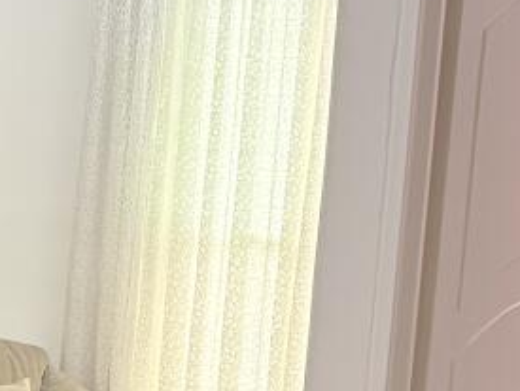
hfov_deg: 12.3
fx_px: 2271
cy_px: 620
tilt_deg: -12.5
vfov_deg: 9.5
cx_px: -306
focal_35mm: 151
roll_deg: -2.0
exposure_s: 1/50
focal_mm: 5.96
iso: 125
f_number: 1.6
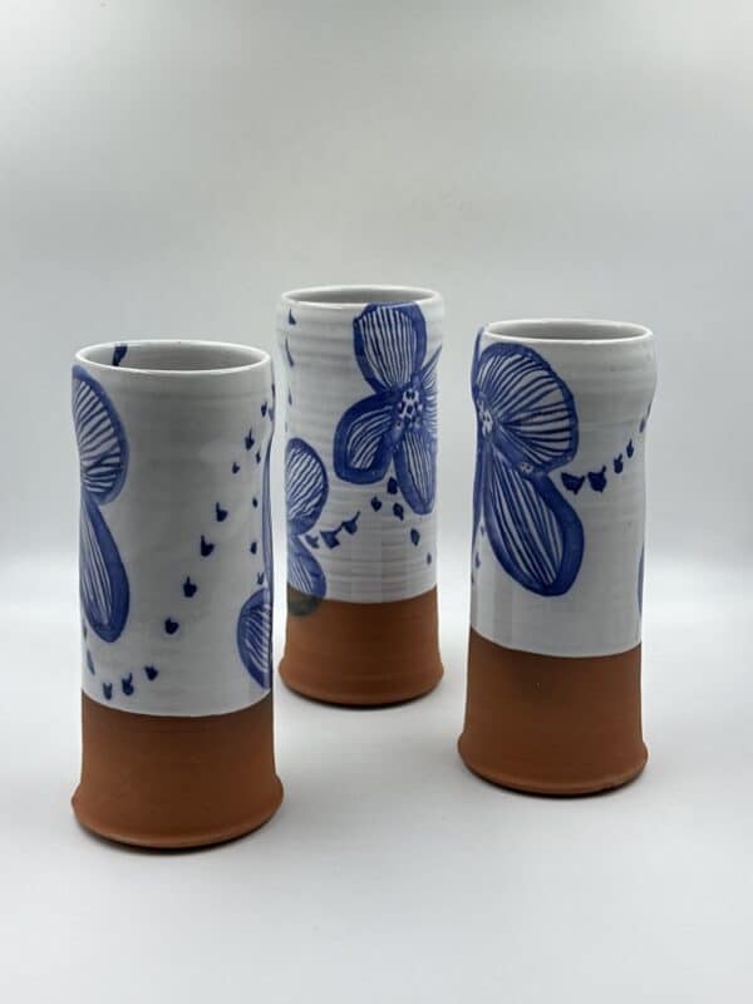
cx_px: 376
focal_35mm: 48
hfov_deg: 30.3
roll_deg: -1.4
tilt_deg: -16.1
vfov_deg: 39.7
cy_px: 502
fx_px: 1392
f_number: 1.78
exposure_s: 1/313
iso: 64
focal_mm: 6.86
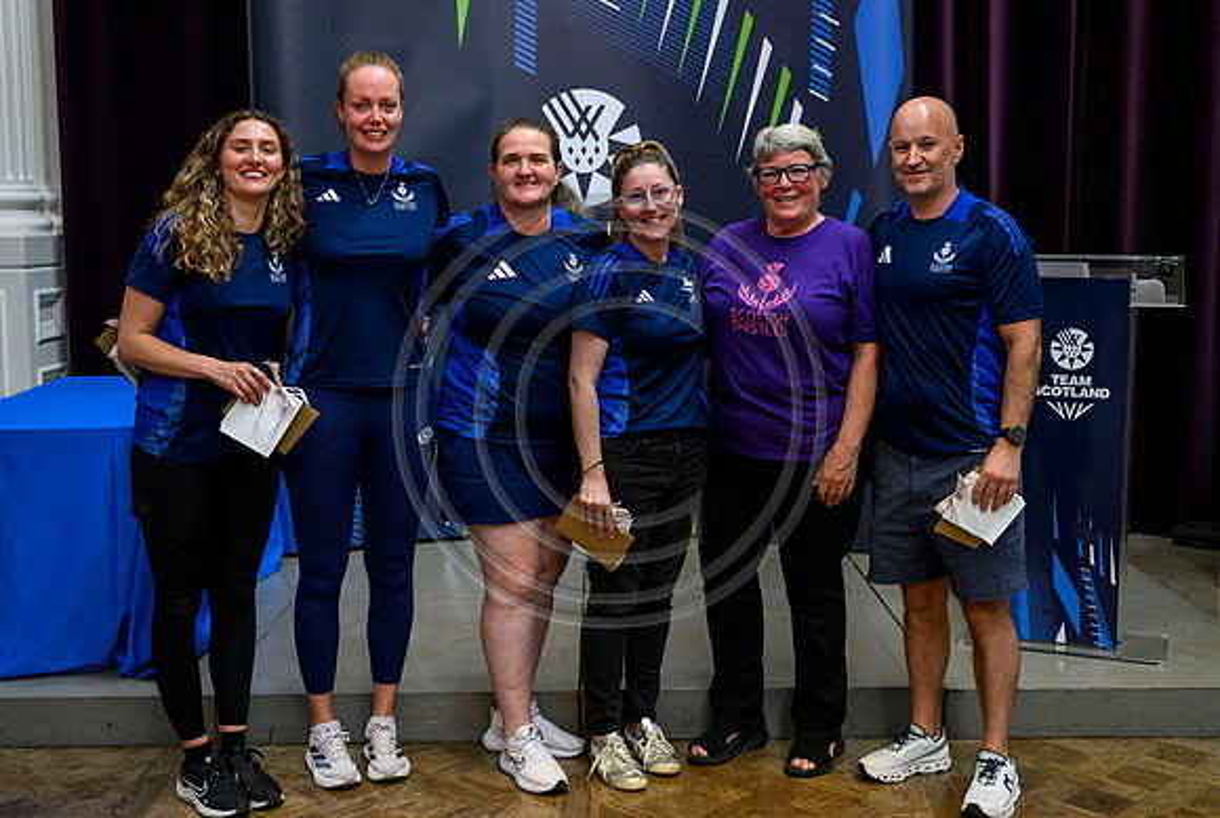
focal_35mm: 43
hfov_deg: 45.4
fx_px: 1459
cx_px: 610
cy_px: 370
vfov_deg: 31.3
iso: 4000
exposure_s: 1/320
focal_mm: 39
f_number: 3.5
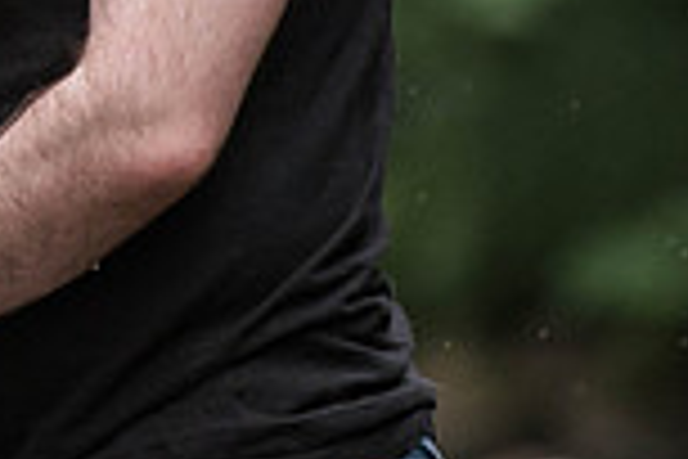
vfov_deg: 1.8
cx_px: -163
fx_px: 14313
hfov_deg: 2.8
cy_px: -294
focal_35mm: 749
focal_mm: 190
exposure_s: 1/500
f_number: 4
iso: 1600
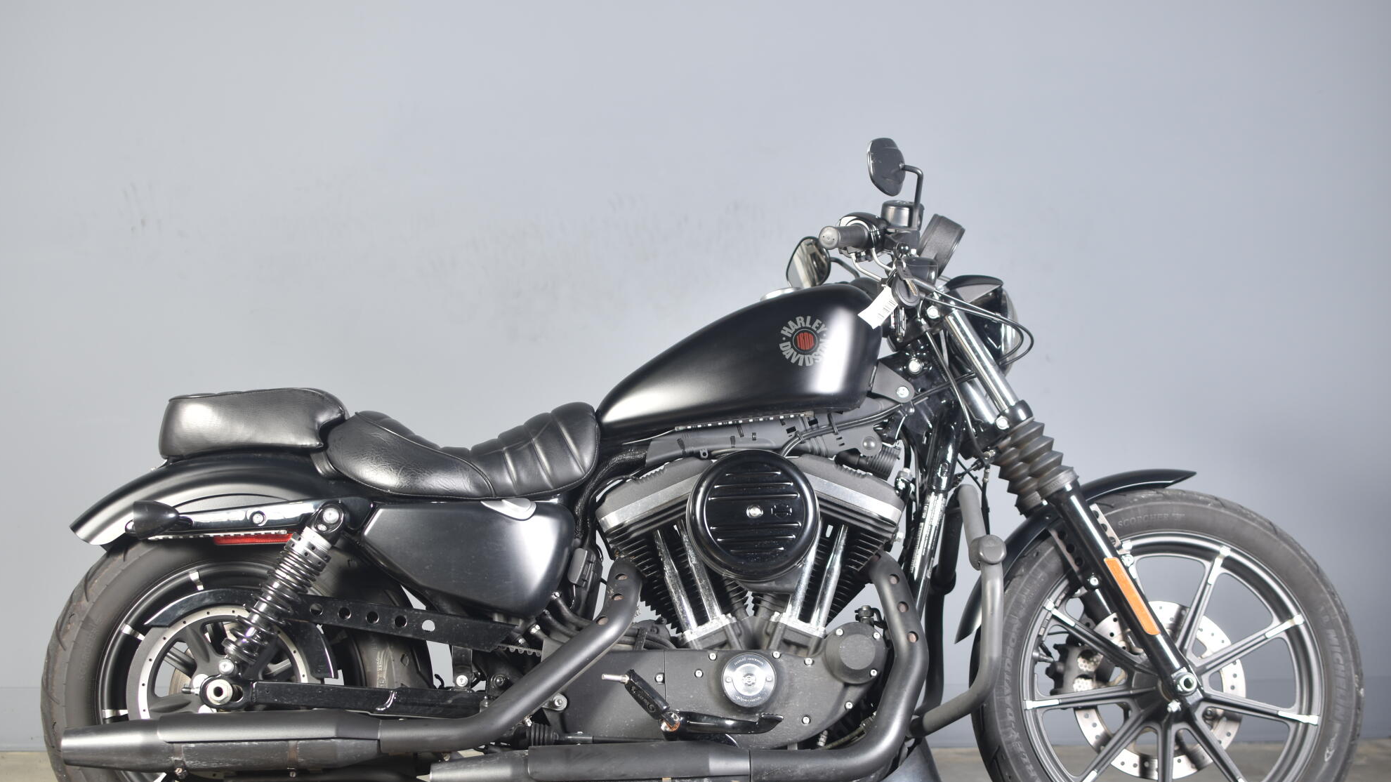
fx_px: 2048
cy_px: 440
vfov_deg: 21.6
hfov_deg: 37.5
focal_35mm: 56
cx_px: 697
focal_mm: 35
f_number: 3.2
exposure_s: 1/160
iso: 100
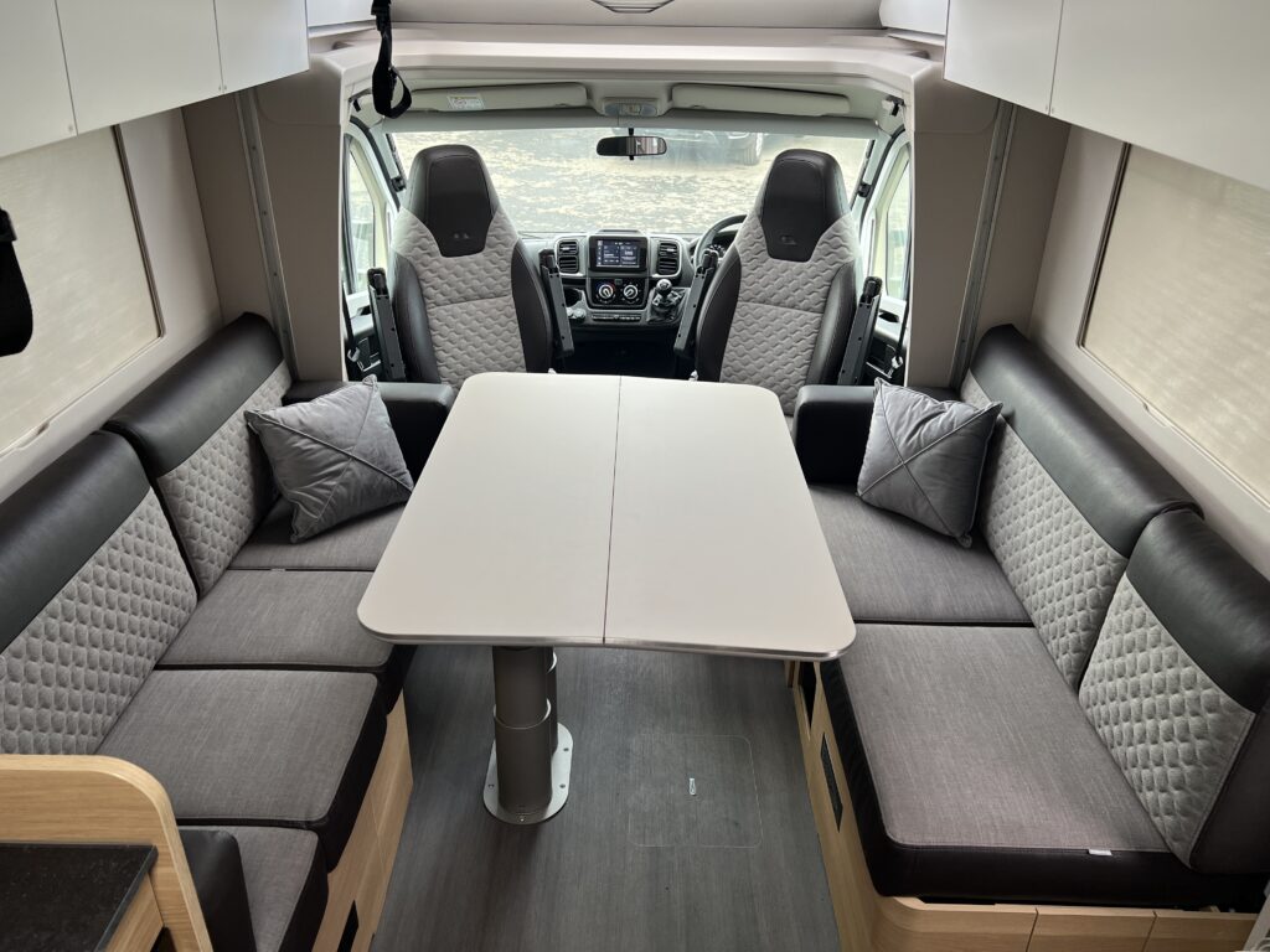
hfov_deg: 67.3
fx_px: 954
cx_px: 635
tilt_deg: -31.7
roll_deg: -0.6
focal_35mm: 26
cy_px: 476
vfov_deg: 53.1
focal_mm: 5.7
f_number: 1.5
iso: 100
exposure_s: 1/121
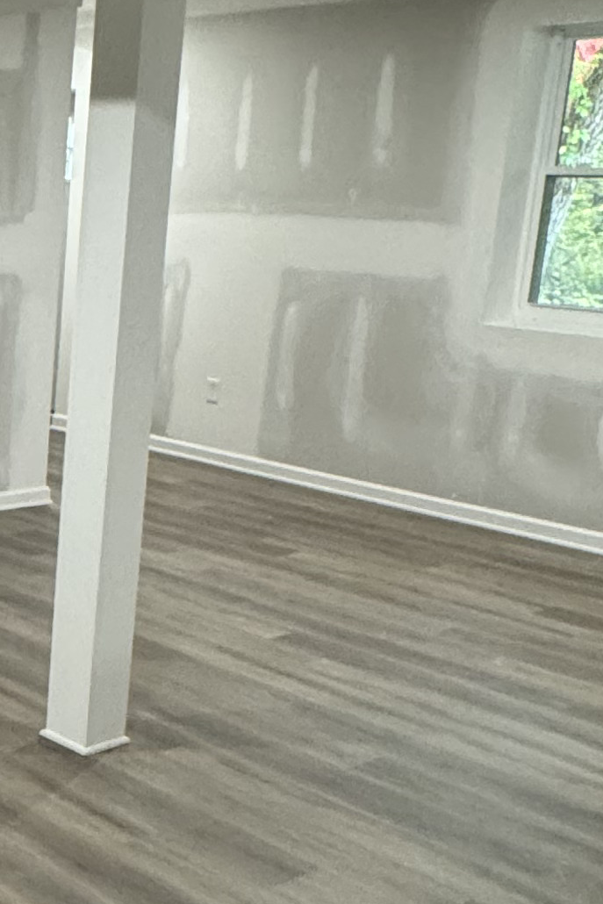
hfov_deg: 20.2
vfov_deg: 35.0
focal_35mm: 57
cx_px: -323
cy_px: 509
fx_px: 1432
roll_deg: +0.6
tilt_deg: -14.5
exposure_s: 1/60
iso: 400
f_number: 2.2
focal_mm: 2.22
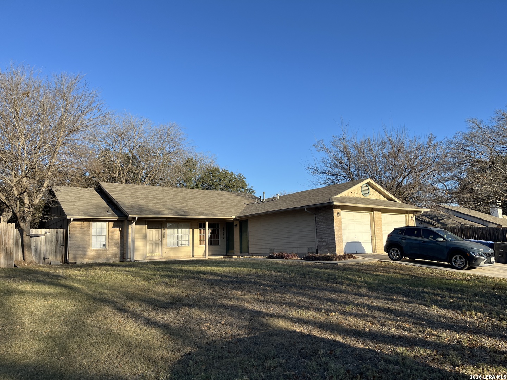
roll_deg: +1.7
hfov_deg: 67.3
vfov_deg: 53.1
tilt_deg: +8.5
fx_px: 381
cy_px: 190
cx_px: 254
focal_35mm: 26
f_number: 1.6
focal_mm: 5.1
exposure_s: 1/1957
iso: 50
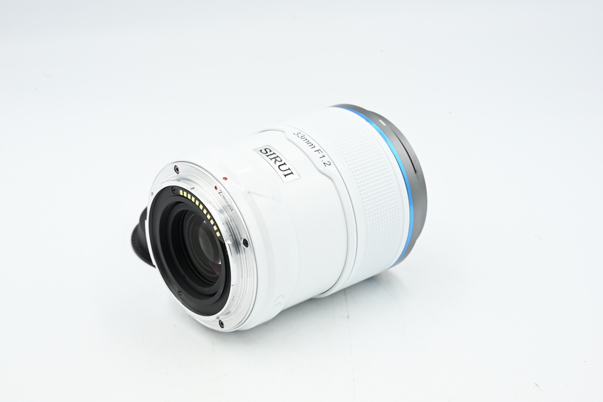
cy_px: 201
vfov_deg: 18.2
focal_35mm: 75
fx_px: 1256
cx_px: 302
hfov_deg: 27.0
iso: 100
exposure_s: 1/15
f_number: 14
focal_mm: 75
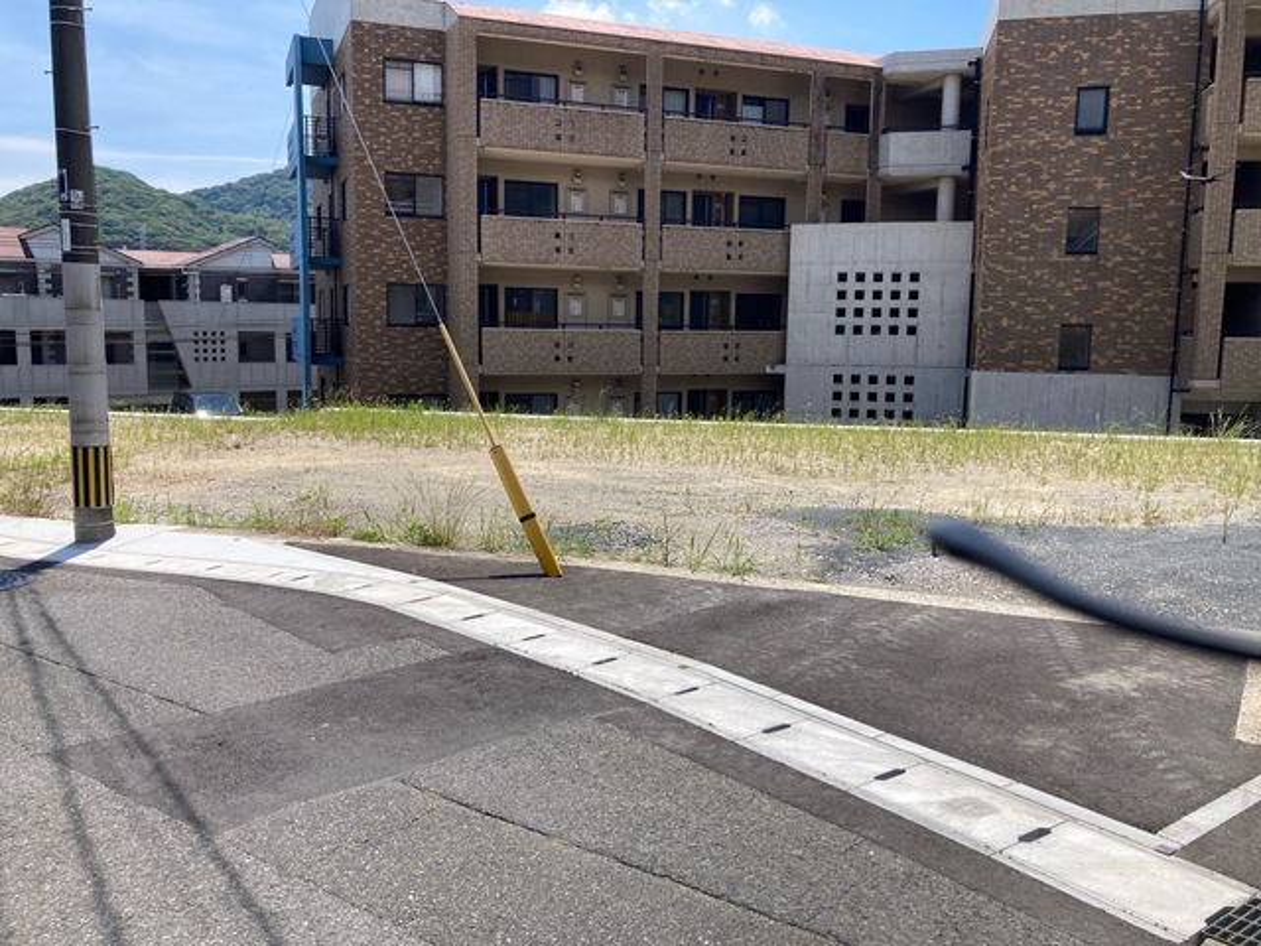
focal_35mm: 28
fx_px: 1020
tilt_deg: -7.4
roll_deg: -0.4
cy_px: 473
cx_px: 630
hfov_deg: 63.4
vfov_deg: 49.7
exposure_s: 1/2183
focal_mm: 3.99
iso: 20
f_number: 1.8
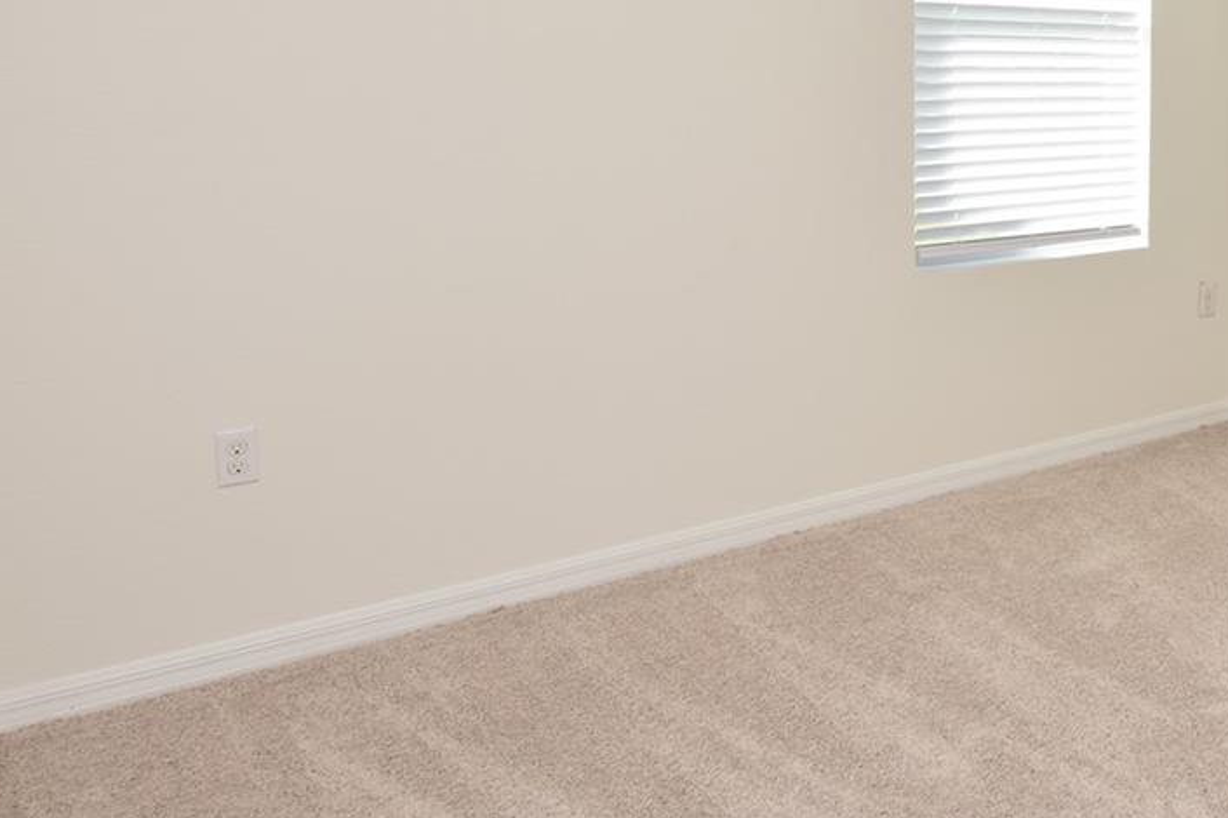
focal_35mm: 34
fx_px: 1159
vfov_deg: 37.6
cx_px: 1169
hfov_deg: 48.2
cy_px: 176
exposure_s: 1/125
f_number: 5.6
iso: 200
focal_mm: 10
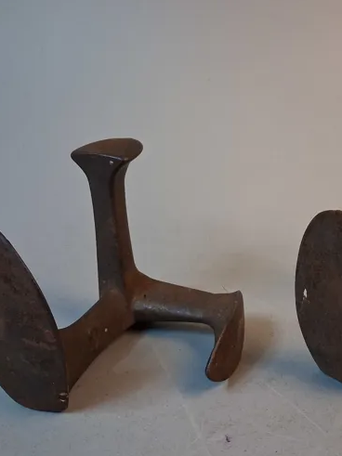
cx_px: 255
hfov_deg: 32.3
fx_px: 580
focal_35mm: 44
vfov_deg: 43.0
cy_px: 233
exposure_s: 1/50
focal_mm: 4
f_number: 1.8
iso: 250
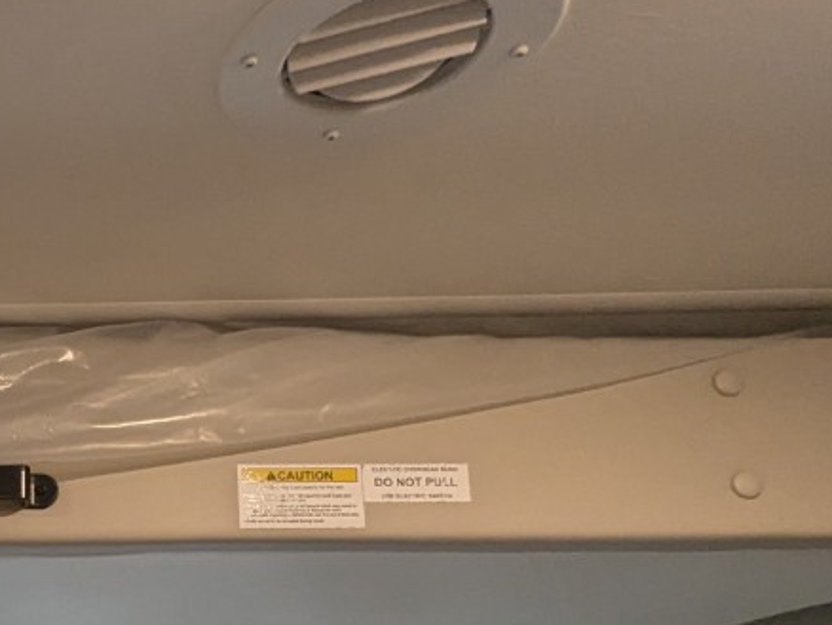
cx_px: -246
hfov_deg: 30.0
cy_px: 697
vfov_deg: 26.2
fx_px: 1226
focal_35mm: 51
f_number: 2.2
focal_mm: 2.35
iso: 189
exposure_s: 1/97
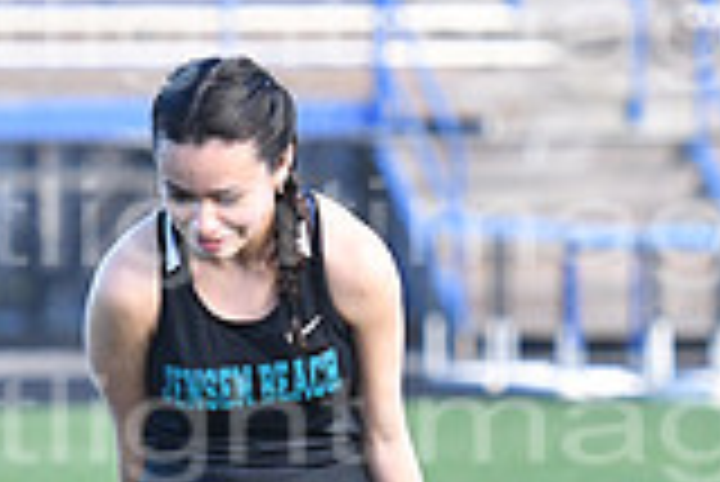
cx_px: 306
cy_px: 529
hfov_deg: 2.6
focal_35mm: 789
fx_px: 15790
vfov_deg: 1.7
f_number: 4.5
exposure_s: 1/2500
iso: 1600
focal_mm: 145
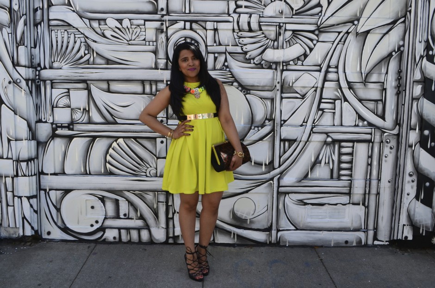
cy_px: 144
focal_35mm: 33
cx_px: 218
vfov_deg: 39.8
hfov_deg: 57.3
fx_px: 398
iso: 200
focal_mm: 22
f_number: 6.3
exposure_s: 1/160
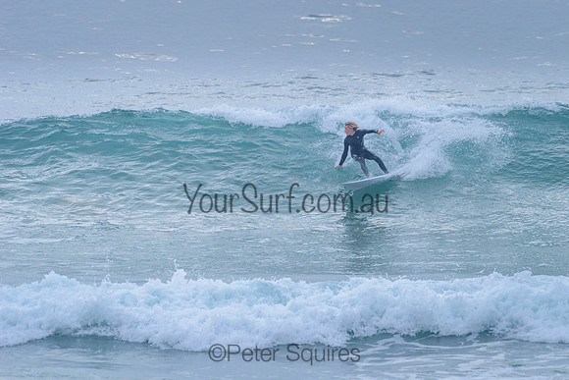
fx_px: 7363
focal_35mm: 466
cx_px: 349
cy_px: 147
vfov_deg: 3.0
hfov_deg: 4.4
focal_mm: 380
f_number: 5.6
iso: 1600
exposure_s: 1/2000
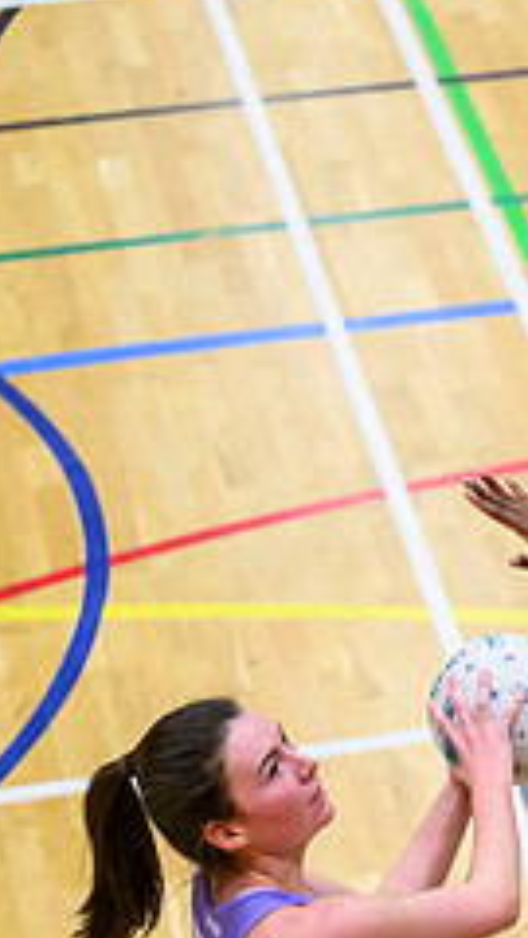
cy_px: 666
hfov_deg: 6.6
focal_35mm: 177
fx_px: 4405
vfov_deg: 12.1
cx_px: 1103
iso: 5000
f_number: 3.5
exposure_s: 1/800
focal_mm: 70
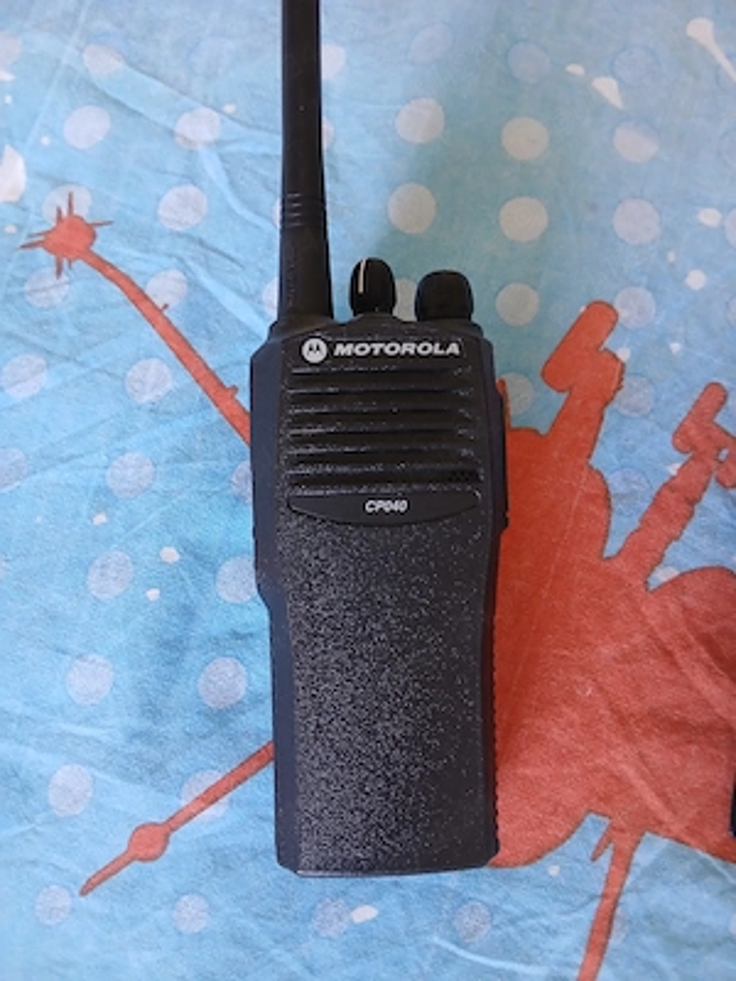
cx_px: 368
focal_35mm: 26
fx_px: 737
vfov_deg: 67.3
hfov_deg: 53.1
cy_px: 490
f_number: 1.8
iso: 400
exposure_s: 1/25.1
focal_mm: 3.98
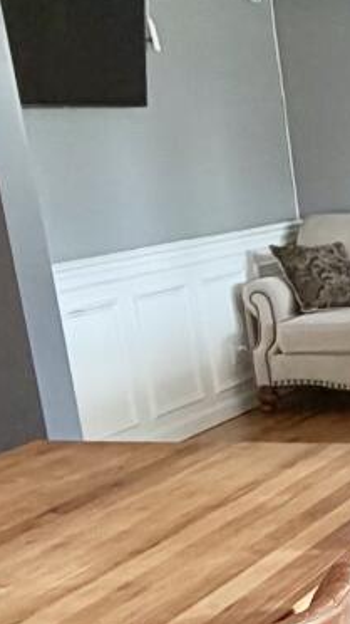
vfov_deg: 25.1
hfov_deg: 11.8
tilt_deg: -17.8
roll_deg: +0.6
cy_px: 565
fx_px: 1354
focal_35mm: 82
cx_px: 864
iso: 200
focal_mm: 2.22
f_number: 2.2
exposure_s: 1/60
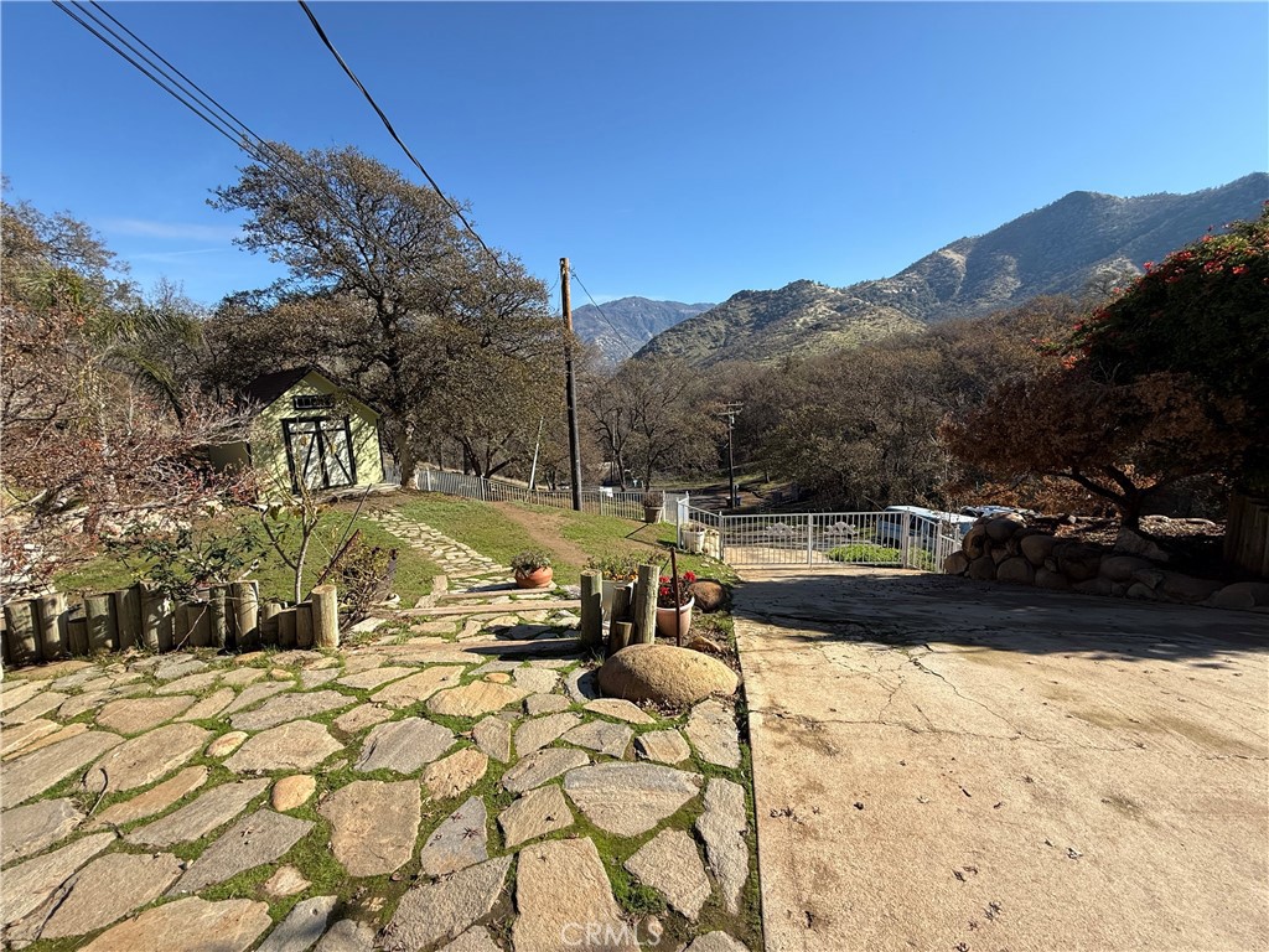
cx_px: 634
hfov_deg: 102.1
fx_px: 513
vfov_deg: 85.7
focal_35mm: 14
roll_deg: +2.2
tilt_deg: -9.1
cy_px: 476
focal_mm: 2.22
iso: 50
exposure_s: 1/1145
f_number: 2.2
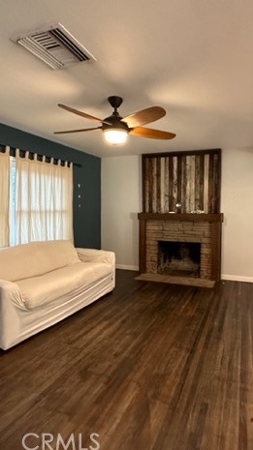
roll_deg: -0.7
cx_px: 156
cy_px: 224
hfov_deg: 53.0
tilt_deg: -4.5
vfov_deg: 83.9
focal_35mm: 21
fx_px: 251
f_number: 2.2
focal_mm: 2.22
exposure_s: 1/60
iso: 800
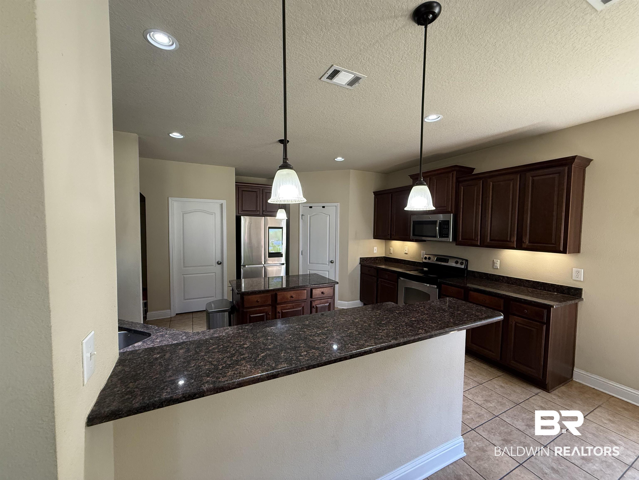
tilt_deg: -2.6
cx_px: 320
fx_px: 258
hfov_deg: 102.1
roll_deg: -0.3
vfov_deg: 85.7
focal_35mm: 14
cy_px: 240
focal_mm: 2.22
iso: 320
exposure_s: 1/120
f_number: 2.2
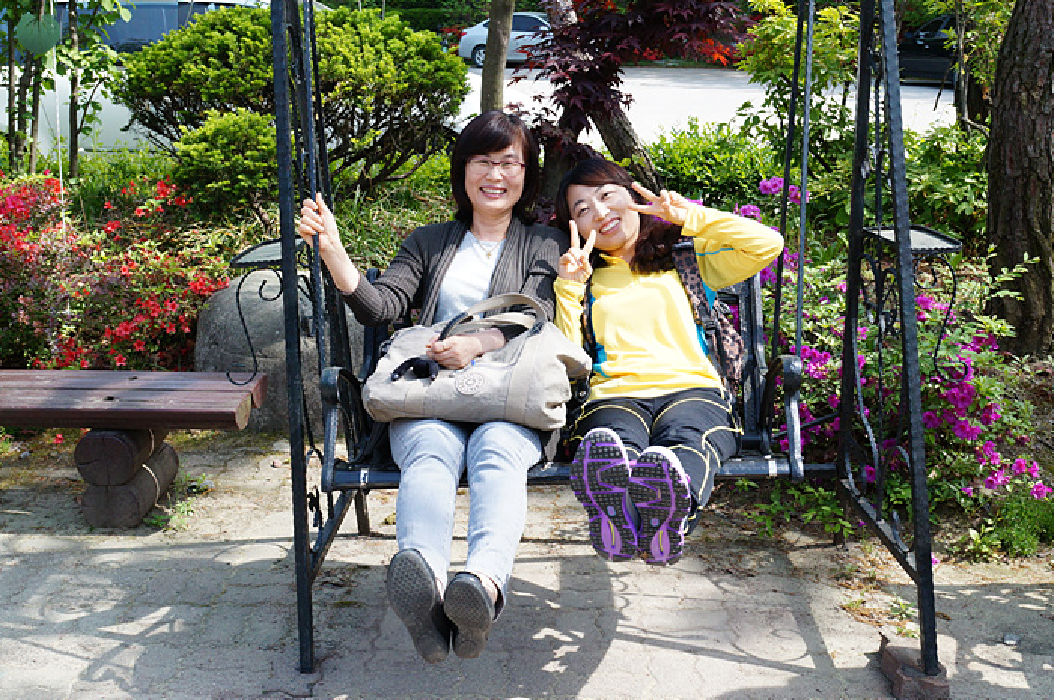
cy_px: 350
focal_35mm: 45
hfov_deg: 43.6
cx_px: 527
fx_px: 1316
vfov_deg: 29.8
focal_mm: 30
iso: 800
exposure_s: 1/640
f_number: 8
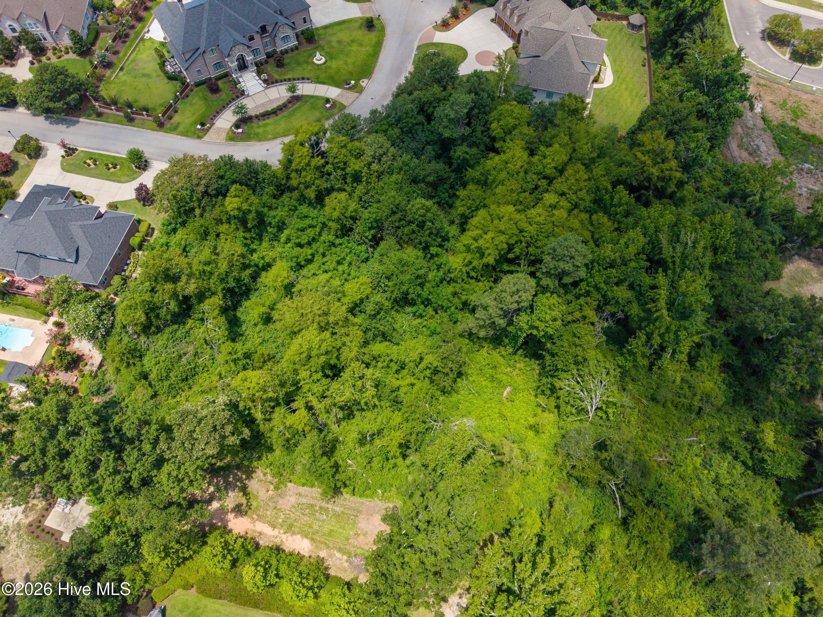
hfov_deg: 71.6
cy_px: 308
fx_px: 571
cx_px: 412
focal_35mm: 24
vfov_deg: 56.8
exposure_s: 1/5000
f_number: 1.8
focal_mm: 8.67
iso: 170
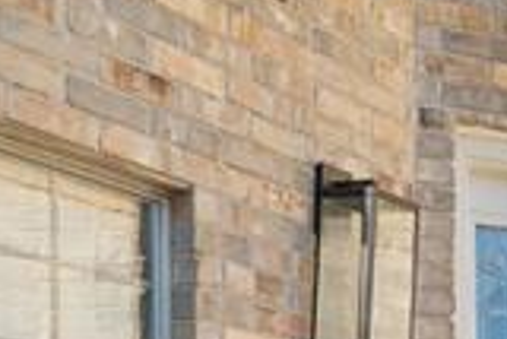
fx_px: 1353
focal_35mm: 96
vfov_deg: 13.1
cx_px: 829
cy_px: 580
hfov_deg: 18.1
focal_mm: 10
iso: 100
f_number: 9
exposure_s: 1/320
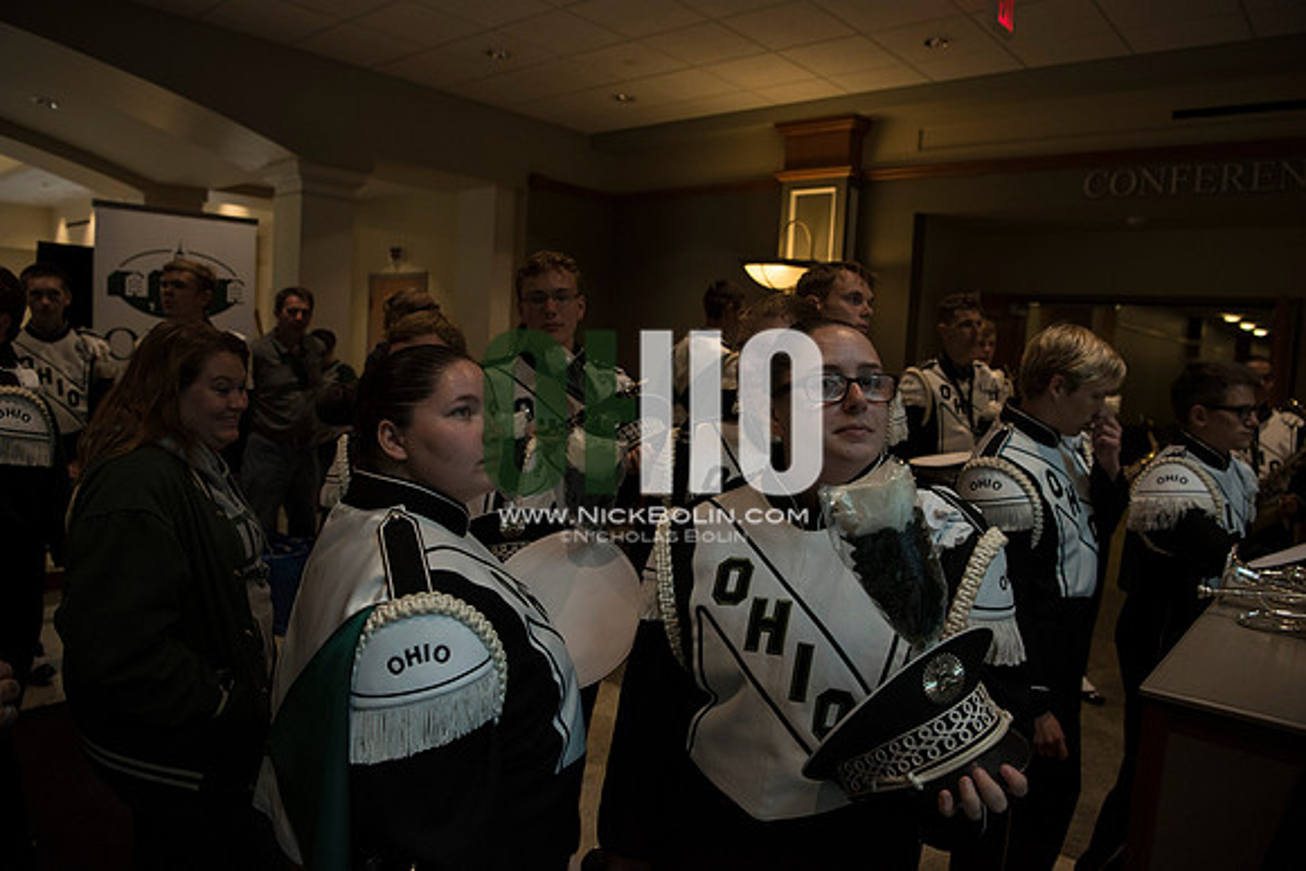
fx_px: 871
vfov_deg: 53.2
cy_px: 436
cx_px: 653
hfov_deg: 73.7
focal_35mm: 24
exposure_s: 1/640
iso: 1600
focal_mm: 24
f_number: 3.5
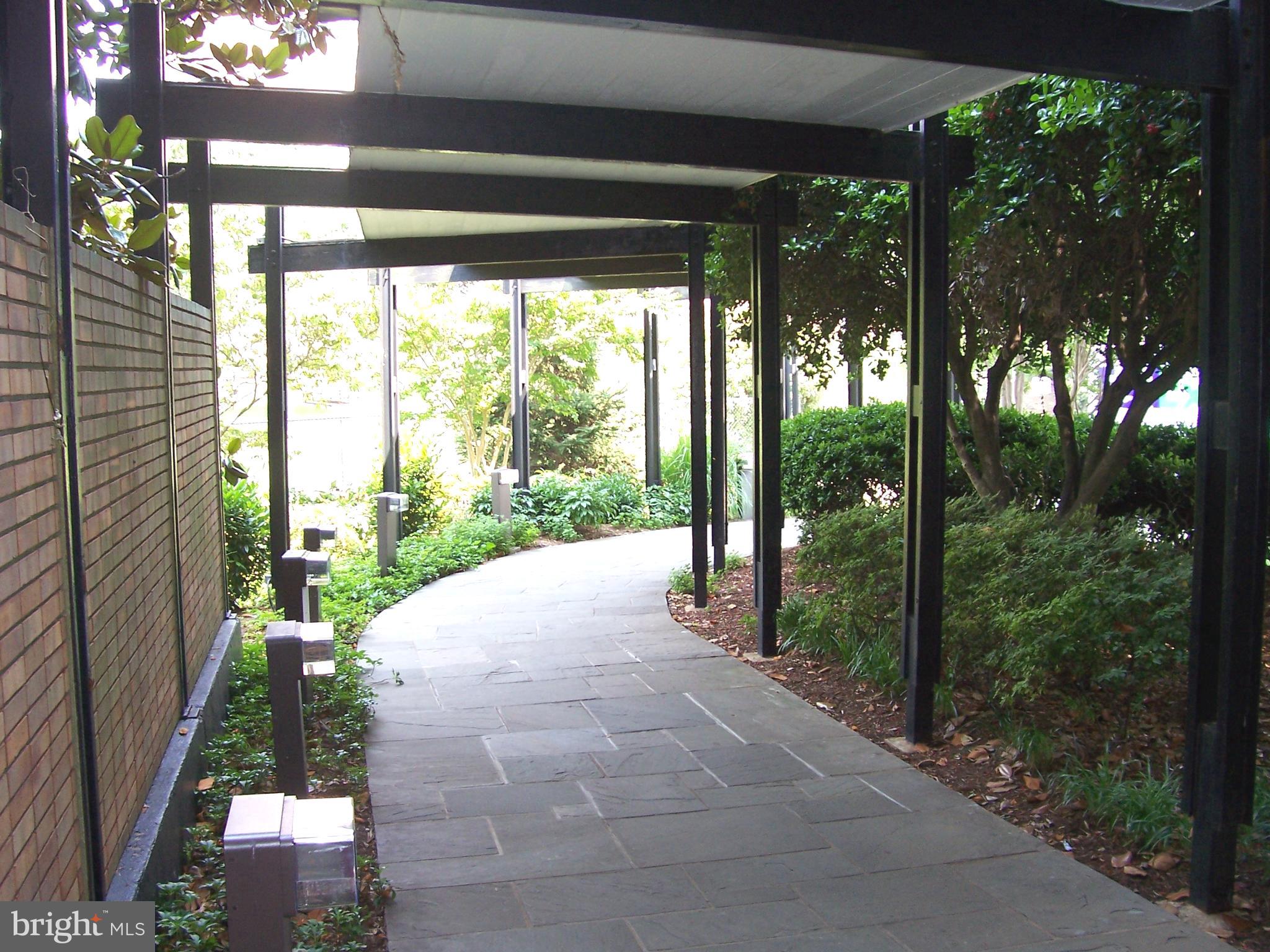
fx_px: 1247
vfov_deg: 41.8
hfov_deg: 54.0
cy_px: 476
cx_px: 635
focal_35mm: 34
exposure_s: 1/60
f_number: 2.7
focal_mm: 5.6
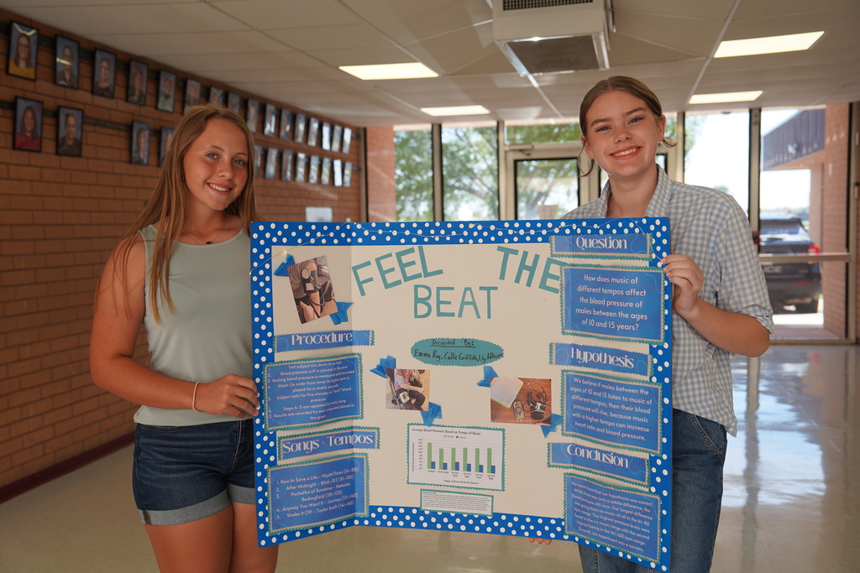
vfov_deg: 36.0
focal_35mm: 37
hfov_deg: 51.9
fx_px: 884
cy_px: 286
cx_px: 430
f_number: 4
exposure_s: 1/160
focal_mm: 37
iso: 200
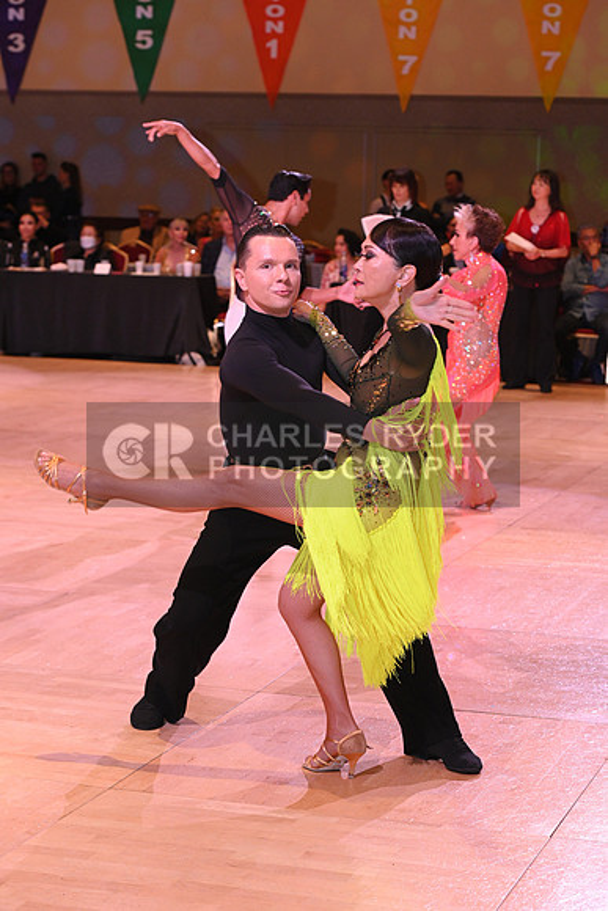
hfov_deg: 15.9
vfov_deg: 23.6
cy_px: 456
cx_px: 304
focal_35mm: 86
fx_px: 2177
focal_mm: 86
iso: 2500
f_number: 5
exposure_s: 1/200
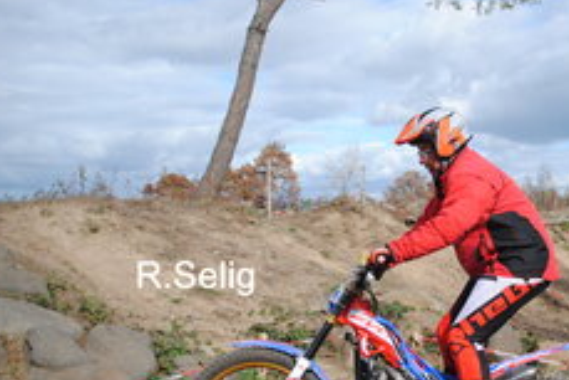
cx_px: 465
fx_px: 996
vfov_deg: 21.4
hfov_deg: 31.0
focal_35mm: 63
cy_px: 286
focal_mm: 24
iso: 125
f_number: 4
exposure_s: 1/1000
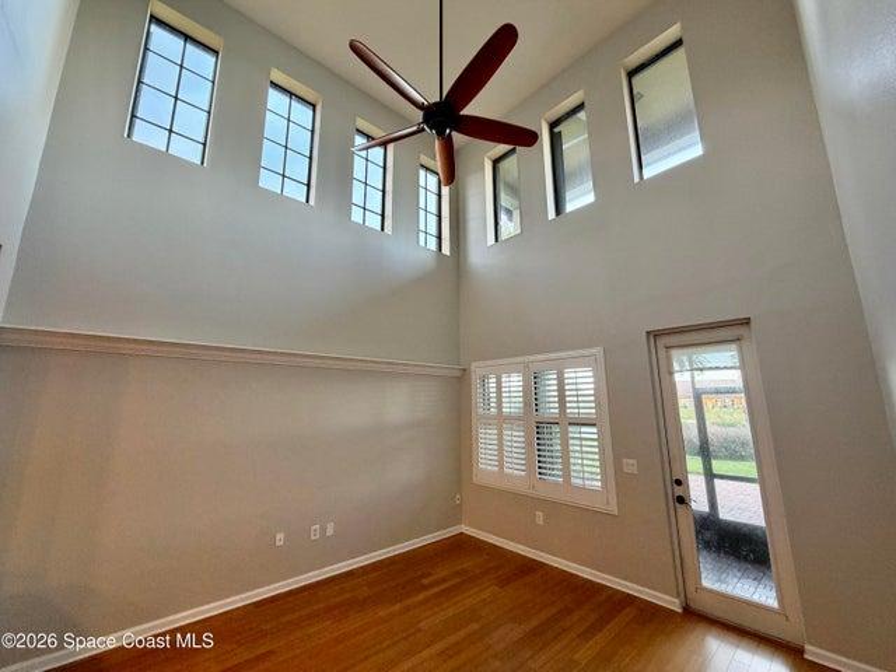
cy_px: 336
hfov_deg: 102.1
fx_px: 362
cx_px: 448
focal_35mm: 14
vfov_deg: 85.7
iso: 250
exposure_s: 1/60
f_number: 2.2
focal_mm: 2.22
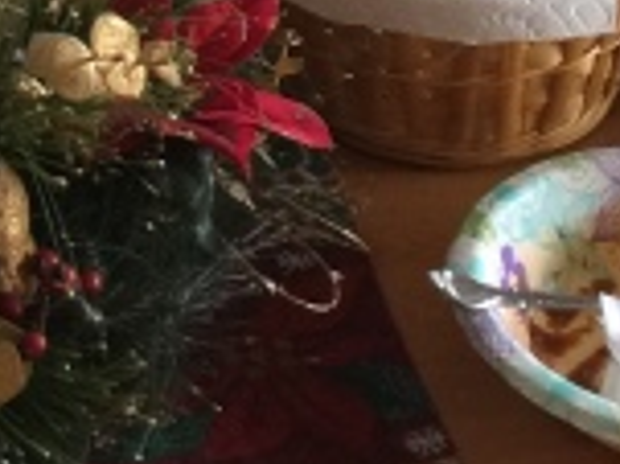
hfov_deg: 12.7
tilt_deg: -21.2
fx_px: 2756
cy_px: -571
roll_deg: +1.7
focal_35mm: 154
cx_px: 16
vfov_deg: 8.9
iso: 50
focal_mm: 4.15
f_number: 2.2
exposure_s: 1/15
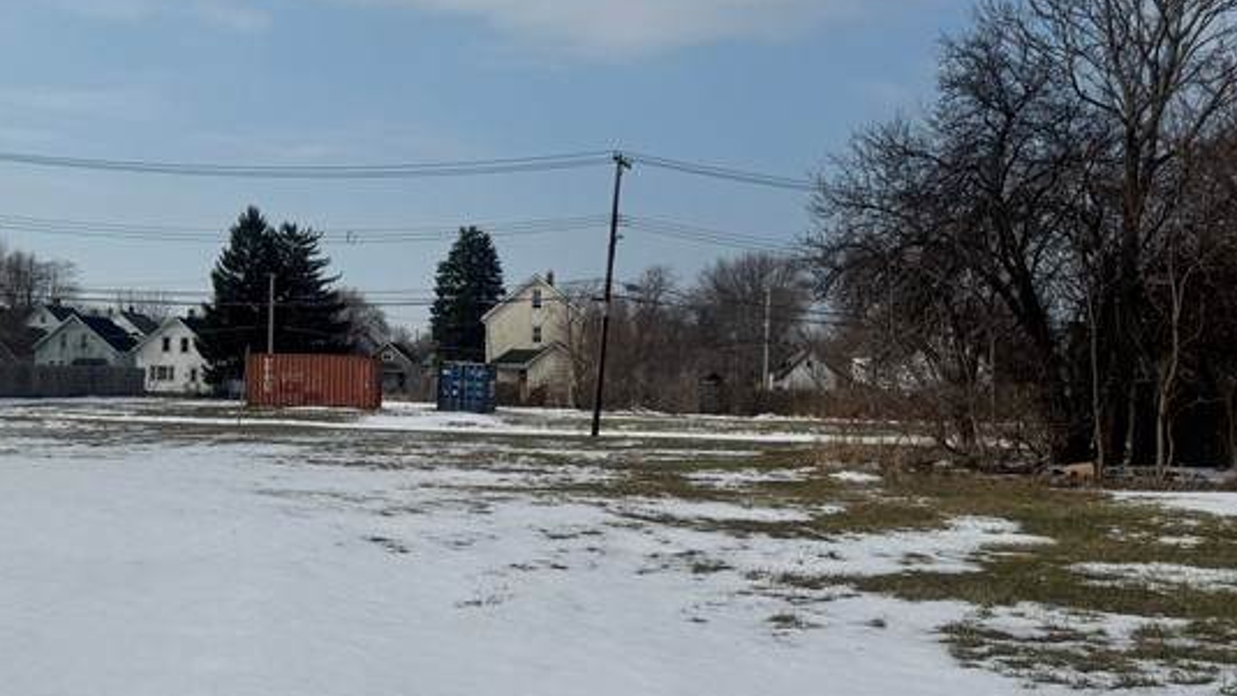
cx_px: 606
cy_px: 453
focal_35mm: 50
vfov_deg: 23.9
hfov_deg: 41.3
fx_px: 1640
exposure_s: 1/12346
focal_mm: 6.76
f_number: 1.78
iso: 64
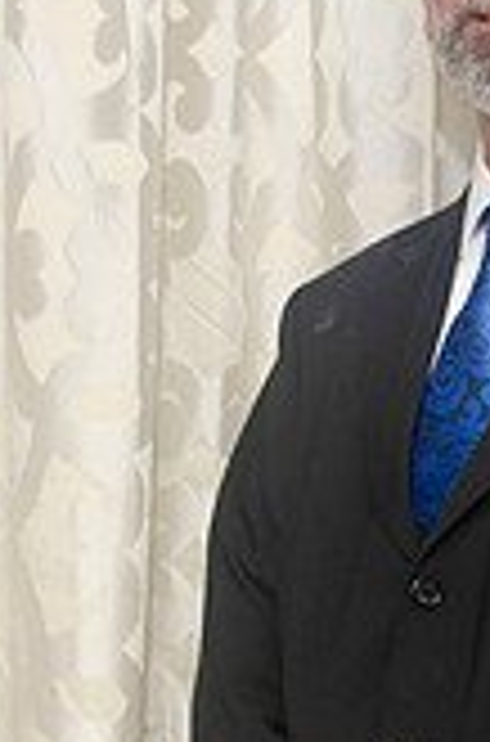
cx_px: 535
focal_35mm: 131
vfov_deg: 15.7
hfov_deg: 10.3
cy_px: 445
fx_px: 2691
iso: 400
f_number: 5.6
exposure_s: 1/30
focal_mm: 32
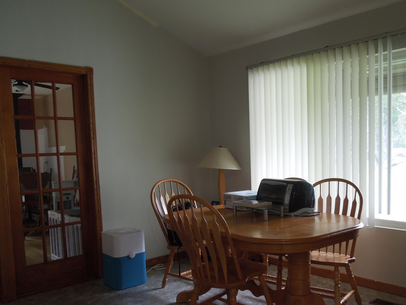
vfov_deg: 43.9
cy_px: 183
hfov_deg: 56.6
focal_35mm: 32
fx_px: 375
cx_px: 234
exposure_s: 1/30
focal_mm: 4.5
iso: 220
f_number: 3.3
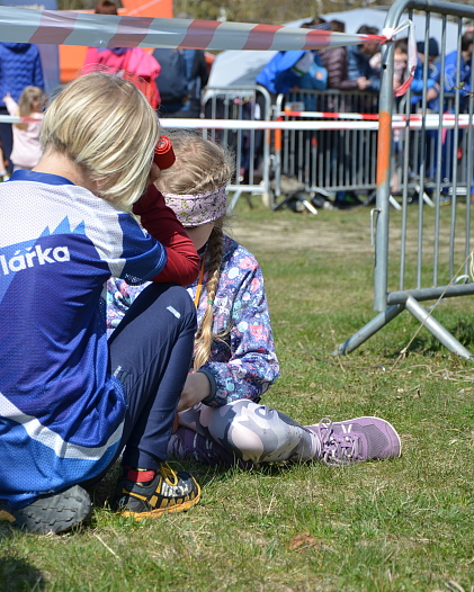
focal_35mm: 124
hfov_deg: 12.4
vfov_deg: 15.5
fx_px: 2174
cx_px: 115
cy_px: 296
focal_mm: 58
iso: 100
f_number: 5
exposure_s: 1/640
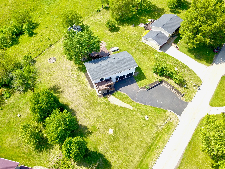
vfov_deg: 53.1
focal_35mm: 26
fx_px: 169
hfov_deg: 67.3
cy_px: 84
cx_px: 112
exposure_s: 1/336
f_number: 2.2
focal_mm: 4.7
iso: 100
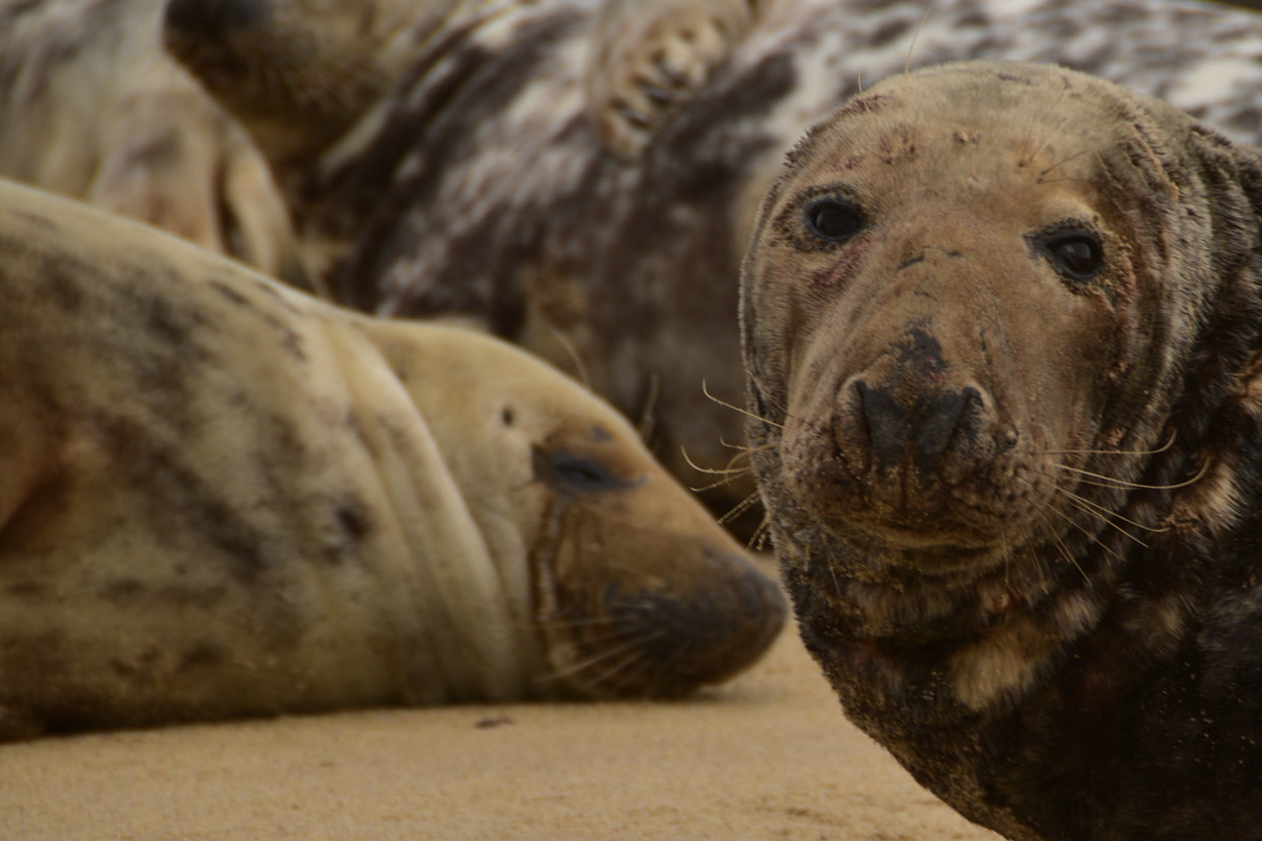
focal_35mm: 500
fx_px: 17524
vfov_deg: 2.7
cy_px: 530
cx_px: 942
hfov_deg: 4.1
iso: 100
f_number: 6.3
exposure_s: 1/160
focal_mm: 200
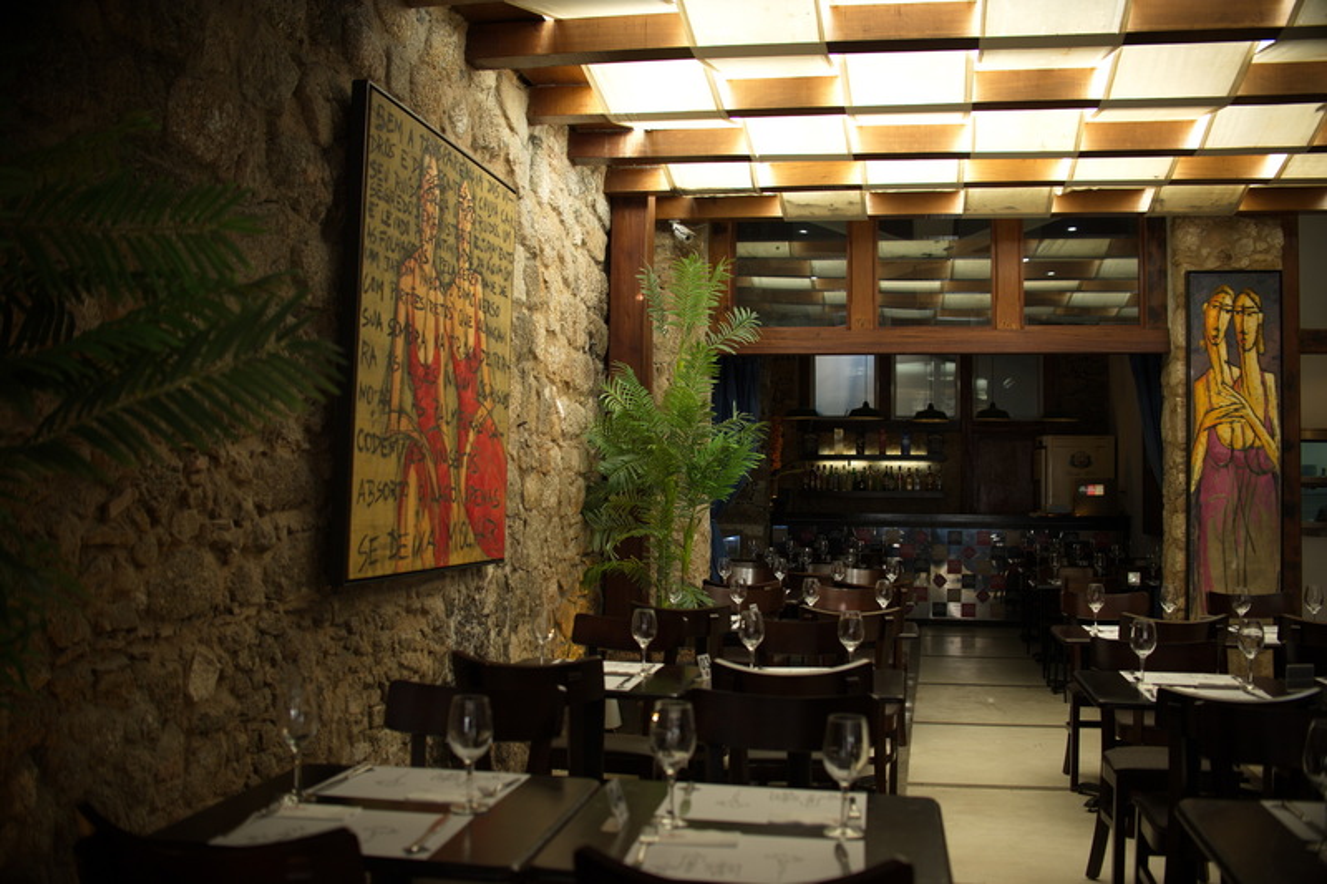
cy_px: 442
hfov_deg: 54.4
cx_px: 664
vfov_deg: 37.8
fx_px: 1290
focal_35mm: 35
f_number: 3.5
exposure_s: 1/50
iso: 200
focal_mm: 35
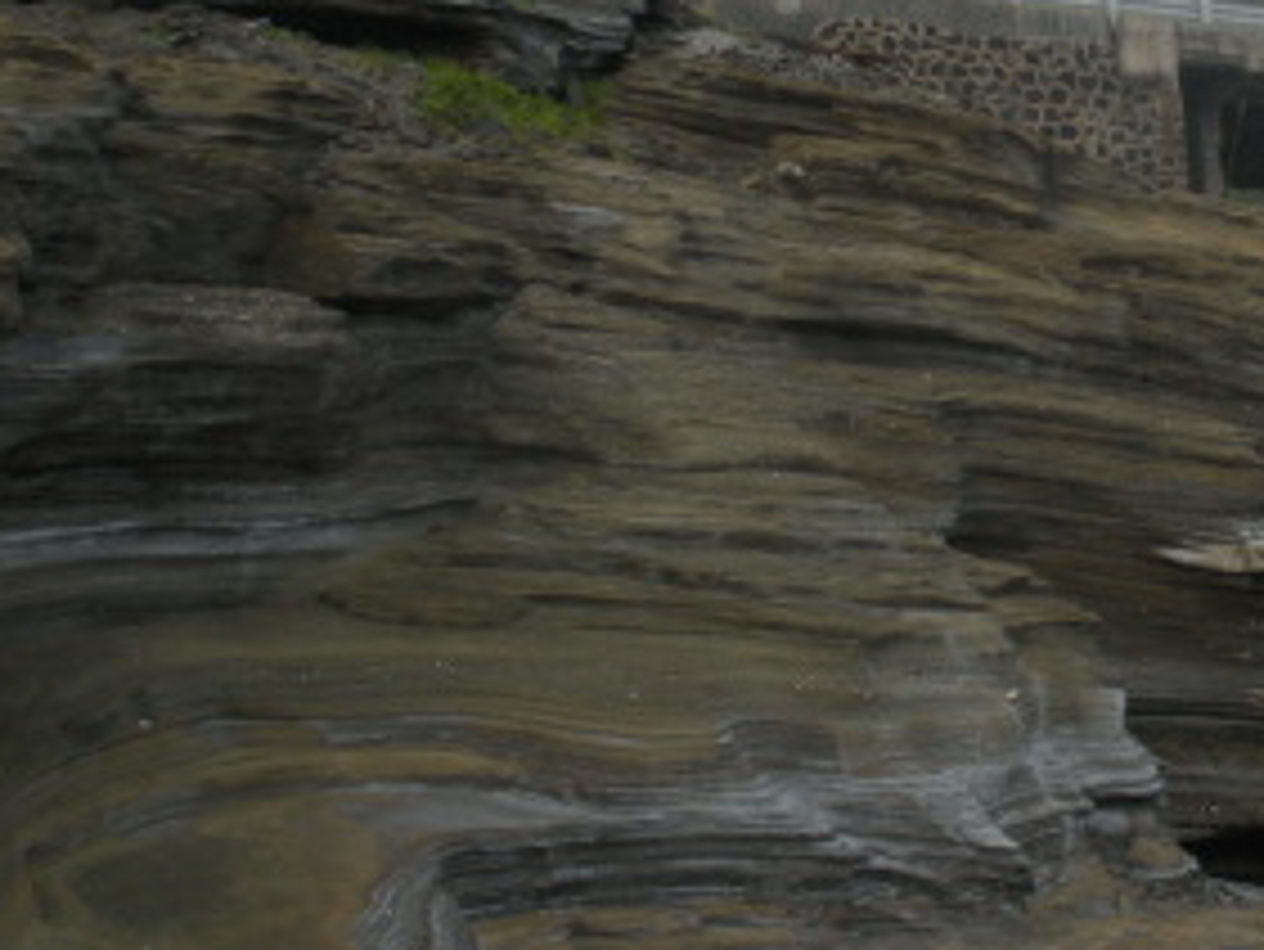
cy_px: 81
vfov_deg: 17.7
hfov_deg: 22.8
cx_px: 1291
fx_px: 2996
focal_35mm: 82
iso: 88
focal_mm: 6.3
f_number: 3.5
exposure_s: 1/509
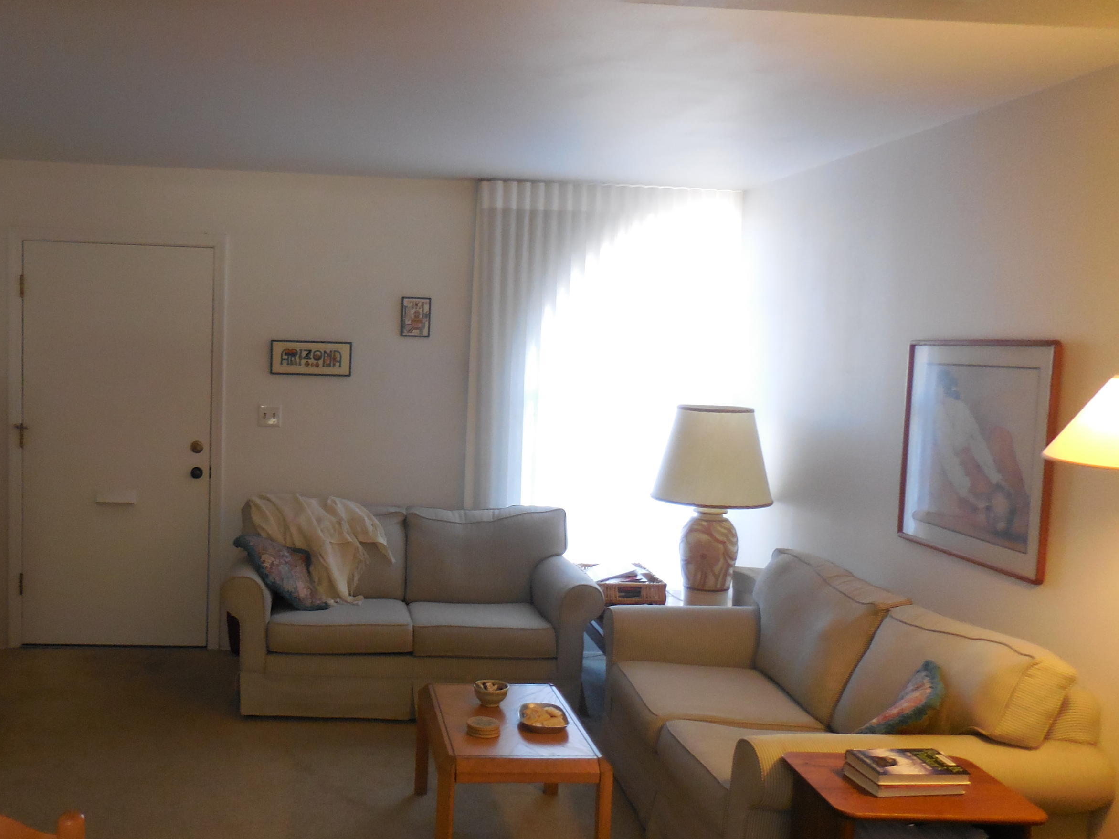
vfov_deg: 44.1
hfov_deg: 56.2
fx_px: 1034
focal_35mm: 32
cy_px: 451
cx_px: 422
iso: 320
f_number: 3.3
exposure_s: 1/30
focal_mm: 4.5
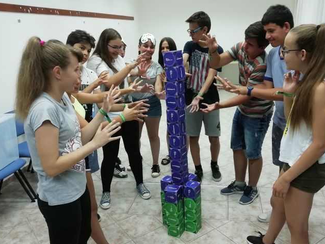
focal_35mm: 33
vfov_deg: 43.0
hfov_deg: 55.3
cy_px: 129
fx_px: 310
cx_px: 175
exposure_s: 1/33.3
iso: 100
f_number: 2.2
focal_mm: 3.46
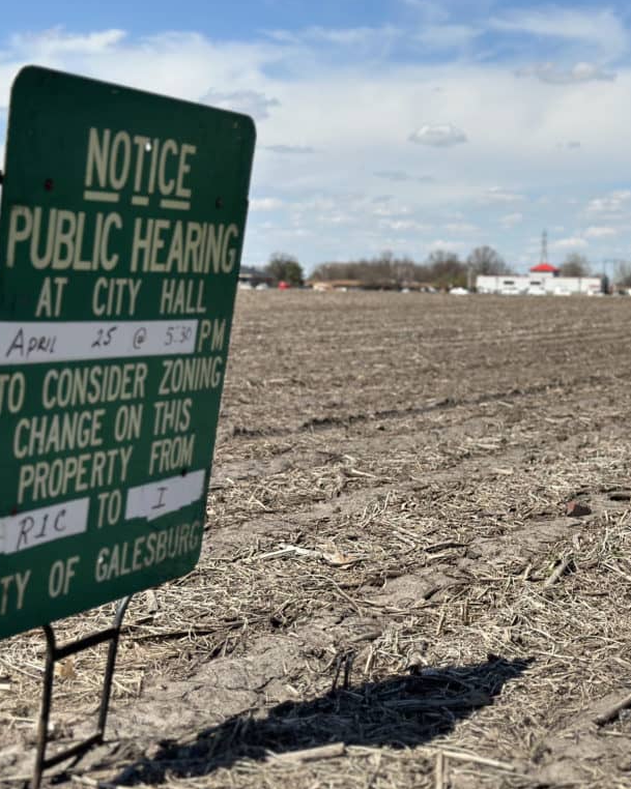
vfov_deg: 30.0
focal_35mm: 63
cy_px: 393
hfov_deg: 24.0
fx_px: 1472
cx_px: 464
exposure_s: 1/7634
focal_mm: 6.86
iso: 100
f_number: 1.78
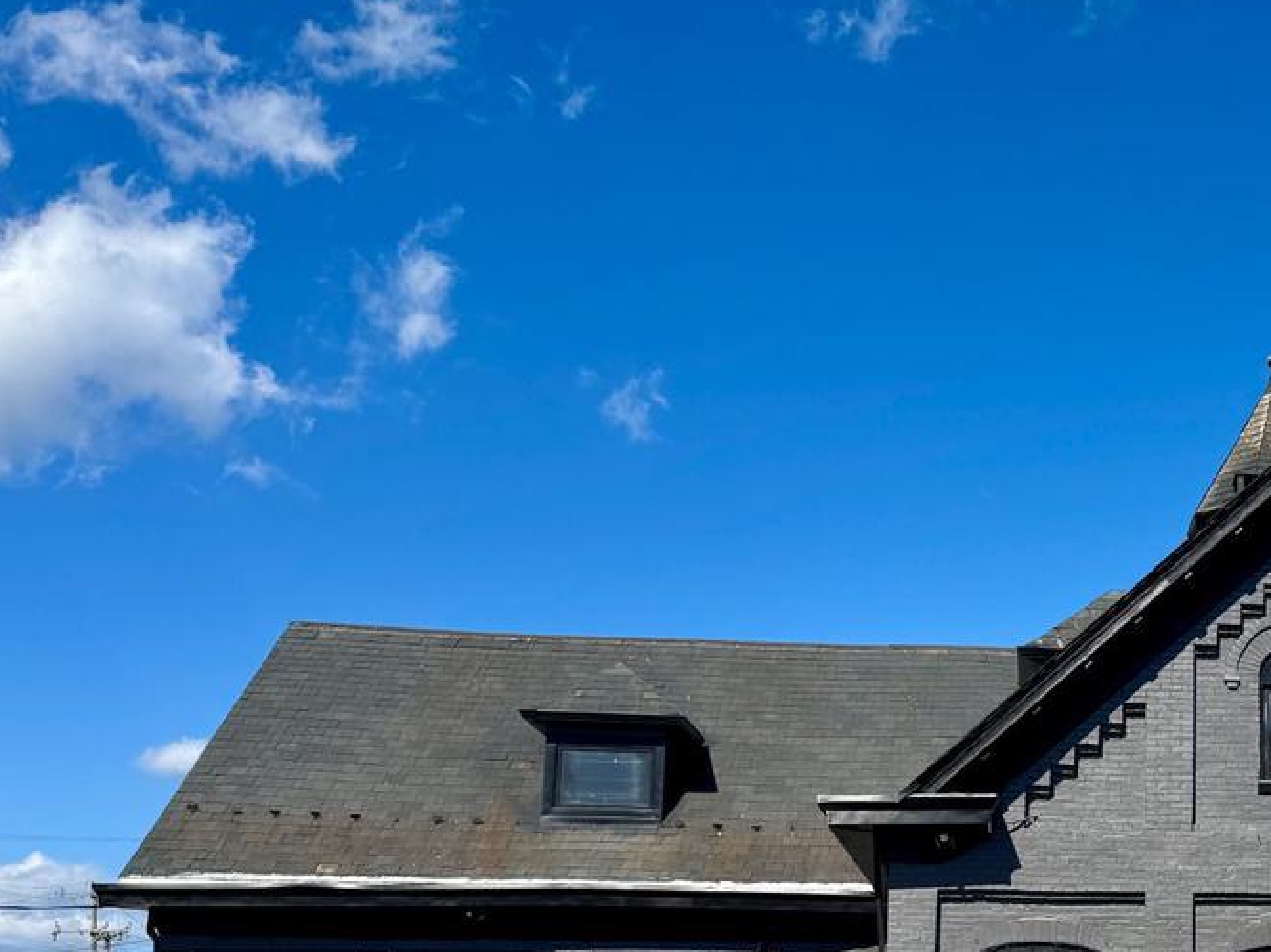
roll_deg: +0.2
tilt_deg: +5.9
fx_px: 1908
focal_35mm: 52
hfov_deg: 33.8
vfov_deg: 26.9
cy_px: 887
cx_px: 1256
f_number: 1.78
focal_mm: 6.76
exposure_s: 1/5348
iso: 80
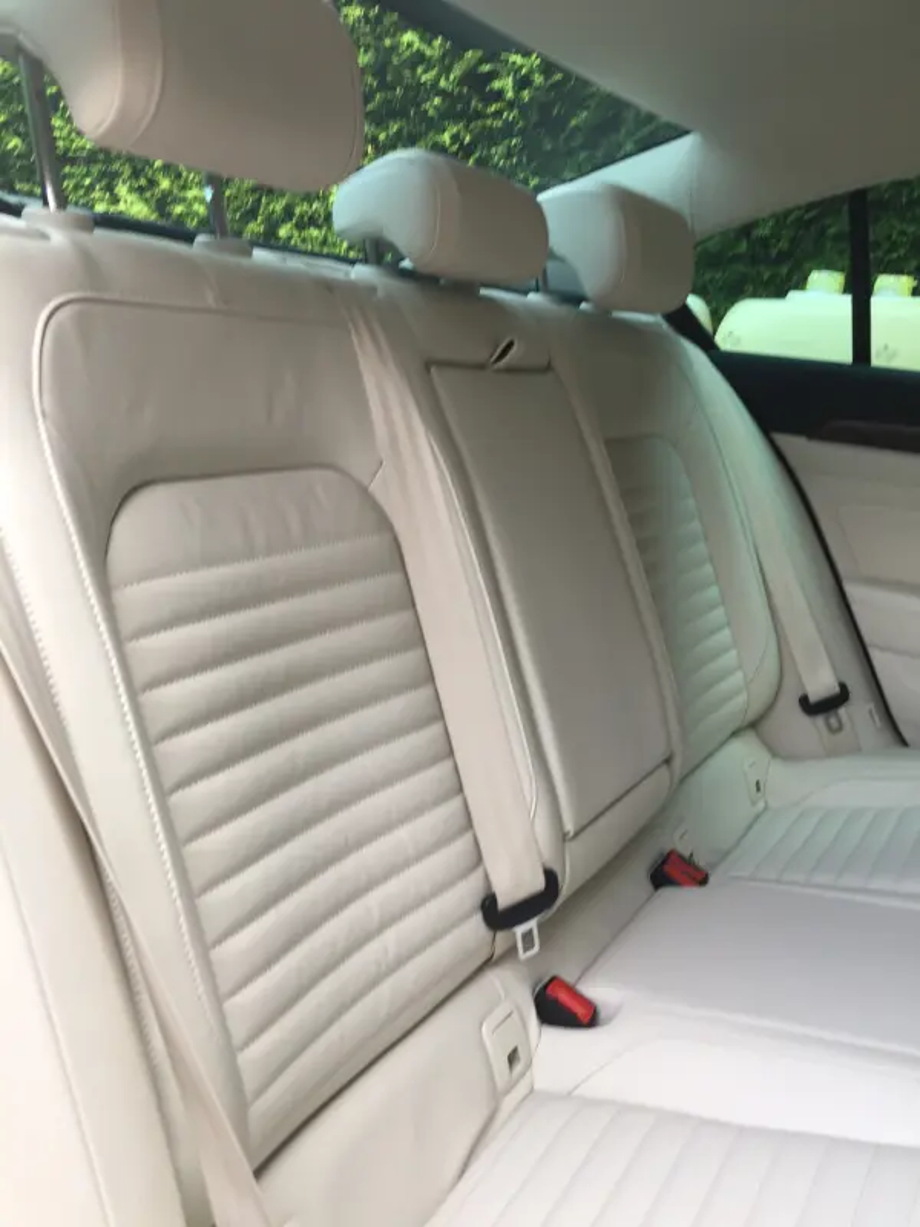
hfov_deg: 48.2
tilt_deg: -16.6
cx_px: 460
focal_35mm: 29
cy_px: 614
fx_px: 1028
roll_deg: -7.6
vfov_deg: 61.7
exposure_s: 1/100
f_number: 2.2
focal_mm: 4.15
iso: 32
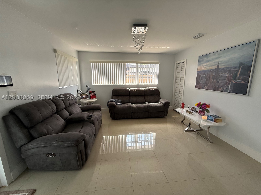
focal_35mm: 14
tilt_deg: -9.0
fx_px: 106
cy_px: 98
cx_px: 130
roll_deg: -0.2
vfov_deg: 85.7
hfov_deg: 102.1
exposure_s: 1/109
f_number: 2.2
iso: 64
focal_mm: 2.22
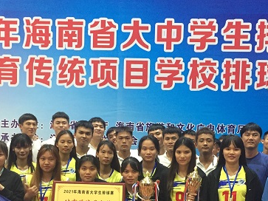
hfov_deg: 34.3
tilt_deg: -4.3
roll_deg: -3.1
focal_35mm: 56
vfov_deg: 25.3
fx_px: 433
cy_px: 181
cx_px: 155
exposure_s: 1/33
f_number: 2.2
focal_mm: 4.15
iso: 200
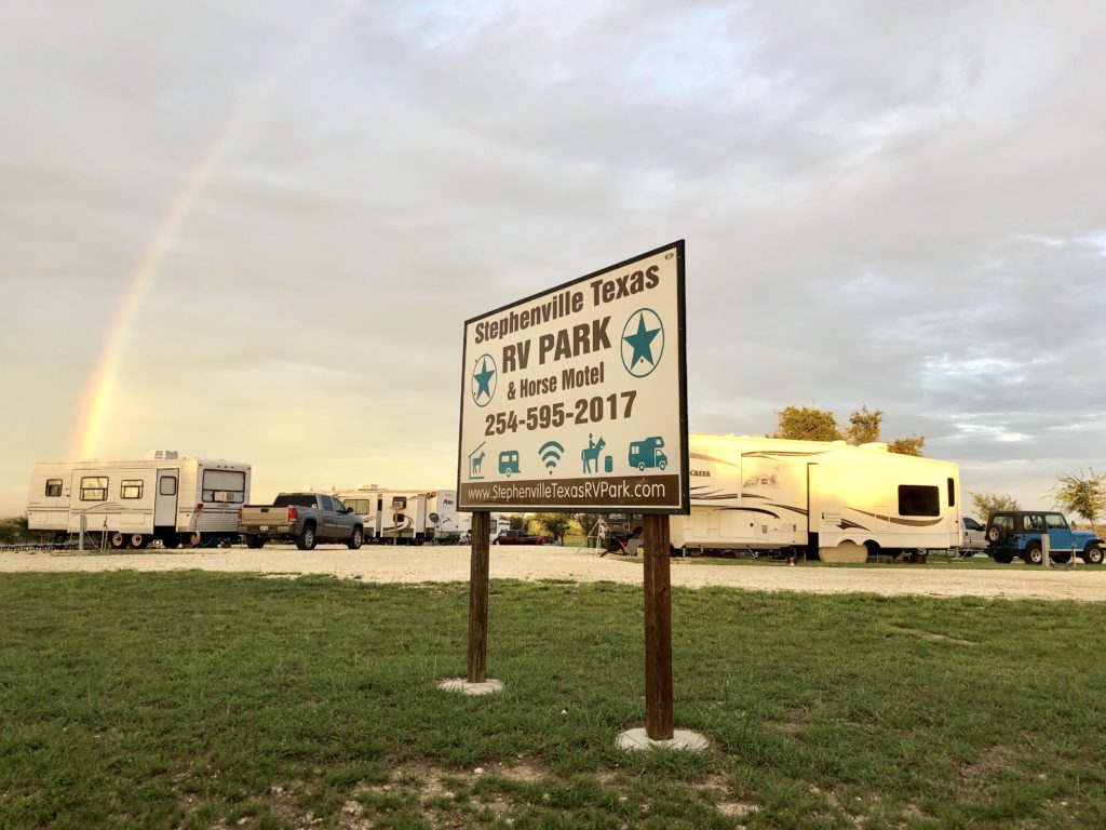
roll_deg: -1.1
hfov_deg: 63.4
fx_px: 895
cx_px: 553
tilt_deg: +6.6
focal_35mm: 28
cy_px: 415
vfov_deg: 49.7
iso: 25
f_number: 1.8
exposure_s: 1/120
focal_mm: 3.99
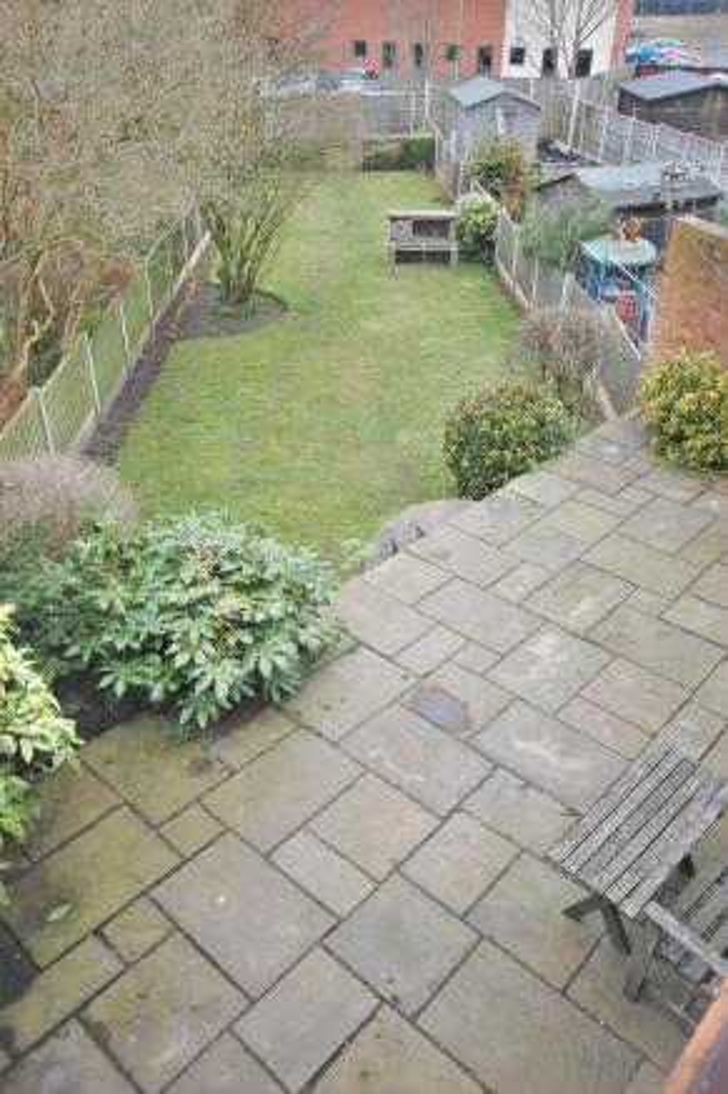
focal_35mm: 30
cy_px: 547
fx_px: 911
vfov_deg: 61.9
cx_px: 364
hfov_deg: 43.6
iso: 400
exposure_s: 1/200
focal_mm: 20
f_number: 5.6
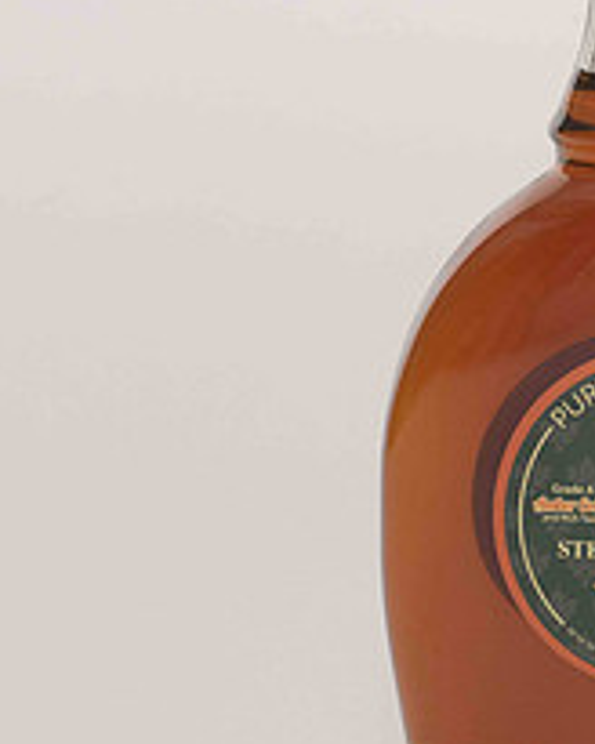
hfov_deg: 6.8
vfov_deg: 8.5
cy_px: 426
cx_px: 755
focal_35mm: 226
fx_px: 4975
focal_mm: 85
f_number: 13
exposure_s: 1/100
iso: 400
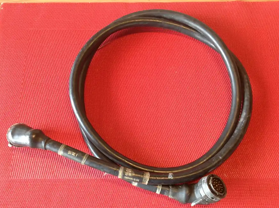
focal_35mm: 40
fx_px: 322
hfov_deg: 46.9
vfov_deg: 35.8
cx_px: 137
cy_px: 116
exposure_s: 1/15
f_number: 2.4
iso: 100
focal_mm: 4.28
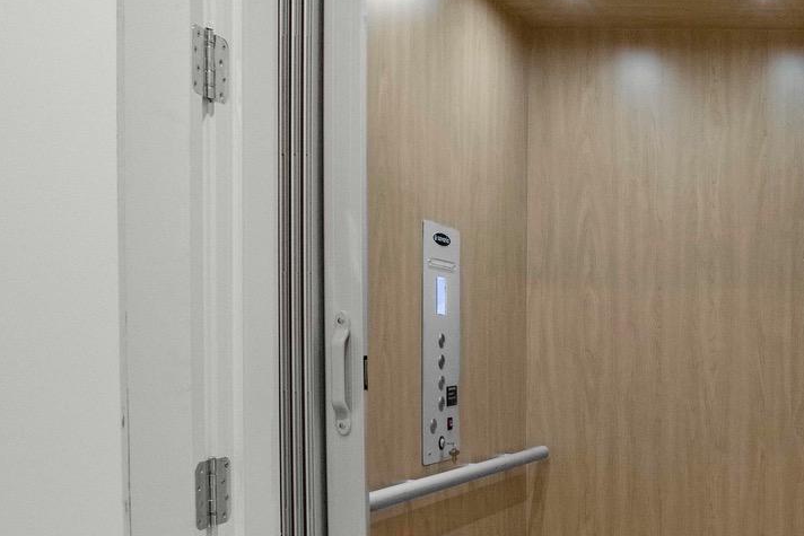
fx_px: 1027
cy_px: 367
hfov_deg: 35.4
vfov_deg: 29.0
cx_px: 920
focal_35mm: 46
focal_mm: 16
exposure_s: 1/640
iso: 2000
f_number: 7.1
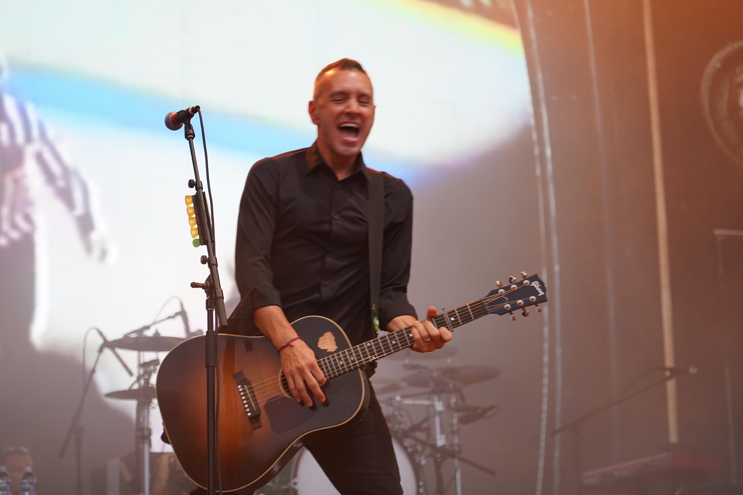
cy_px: 248
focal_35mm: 105
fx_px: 2167
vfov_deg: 13.0
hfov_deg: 19.5
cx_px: 372
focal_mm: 105
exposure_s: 1/125
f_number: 4
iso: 640
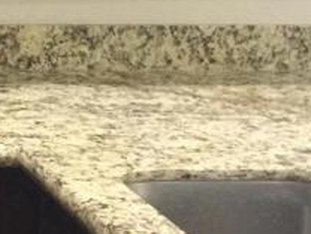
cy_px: 14
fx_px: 1285
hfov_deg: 11.7
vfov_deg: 10.3
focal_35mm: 143
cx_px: -399
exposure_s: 1/10
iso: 125
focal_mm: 4.15
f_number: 2.2
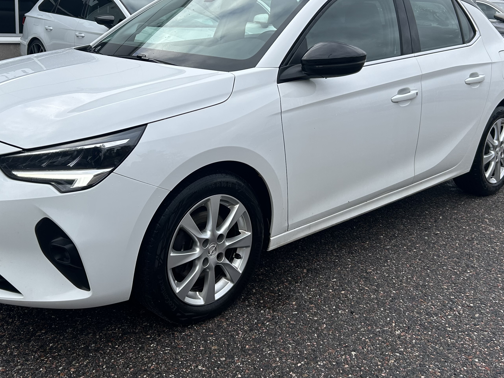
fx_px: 597
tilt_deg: -9.6
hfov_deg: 45.6
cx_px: 211
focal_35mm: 41
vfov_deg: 34.7
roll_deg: -1.0
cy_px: 117
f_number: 1.5
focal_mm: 5.7
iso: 50
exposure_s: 1/1412
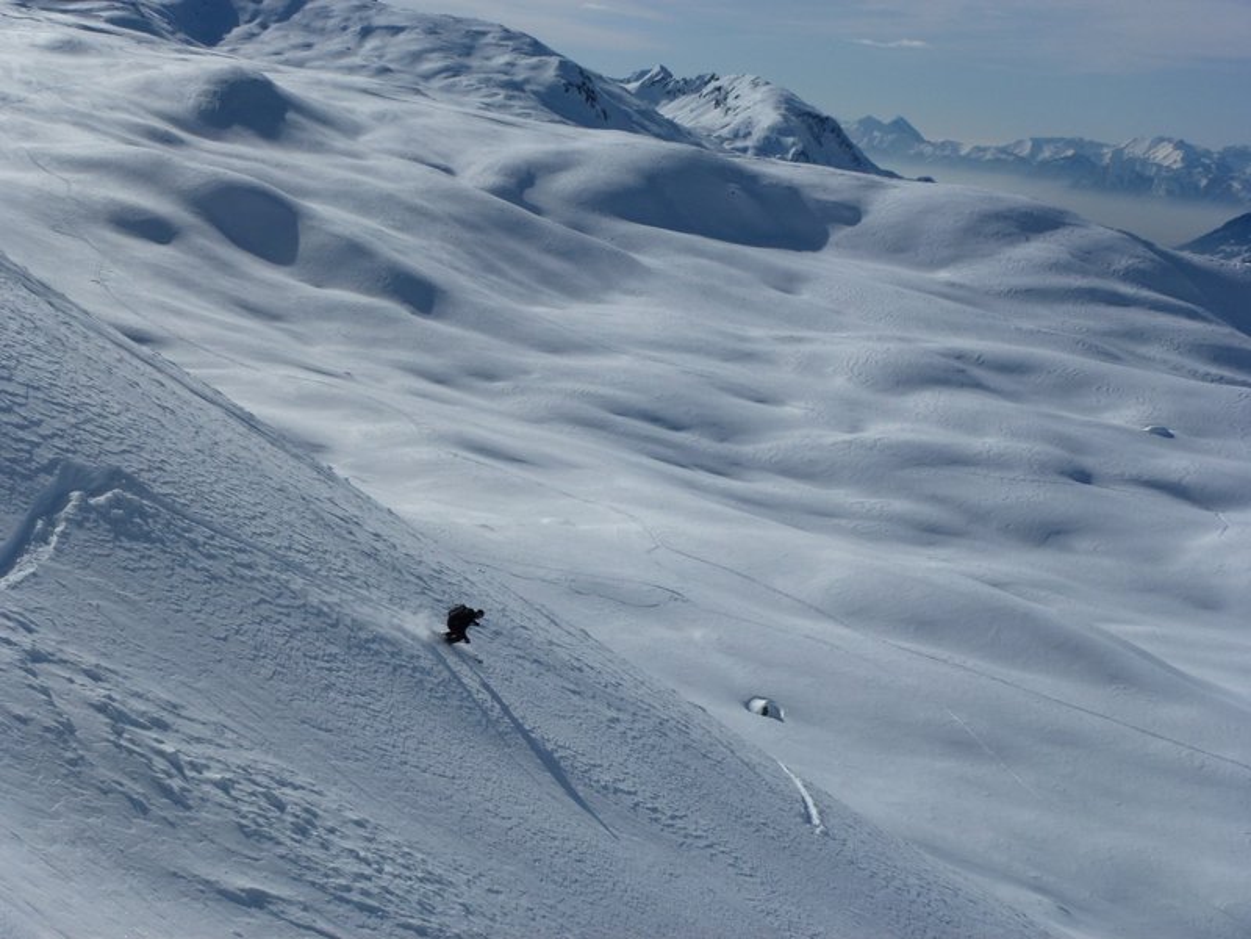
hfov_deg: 42.1
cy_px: 470
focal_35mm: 45
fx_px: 1626
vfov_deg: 32.2
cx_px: 626
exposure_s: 1/2500
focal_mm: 8
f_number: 5.6
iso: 100
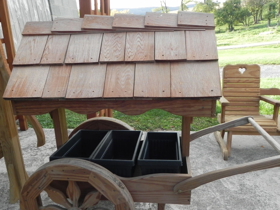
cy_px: 128
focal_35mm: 32
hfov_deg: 56.8
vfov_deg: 43.9
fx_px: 259
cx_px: 143
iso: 160
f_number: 4.5
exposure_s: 1/120
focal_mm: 4.6
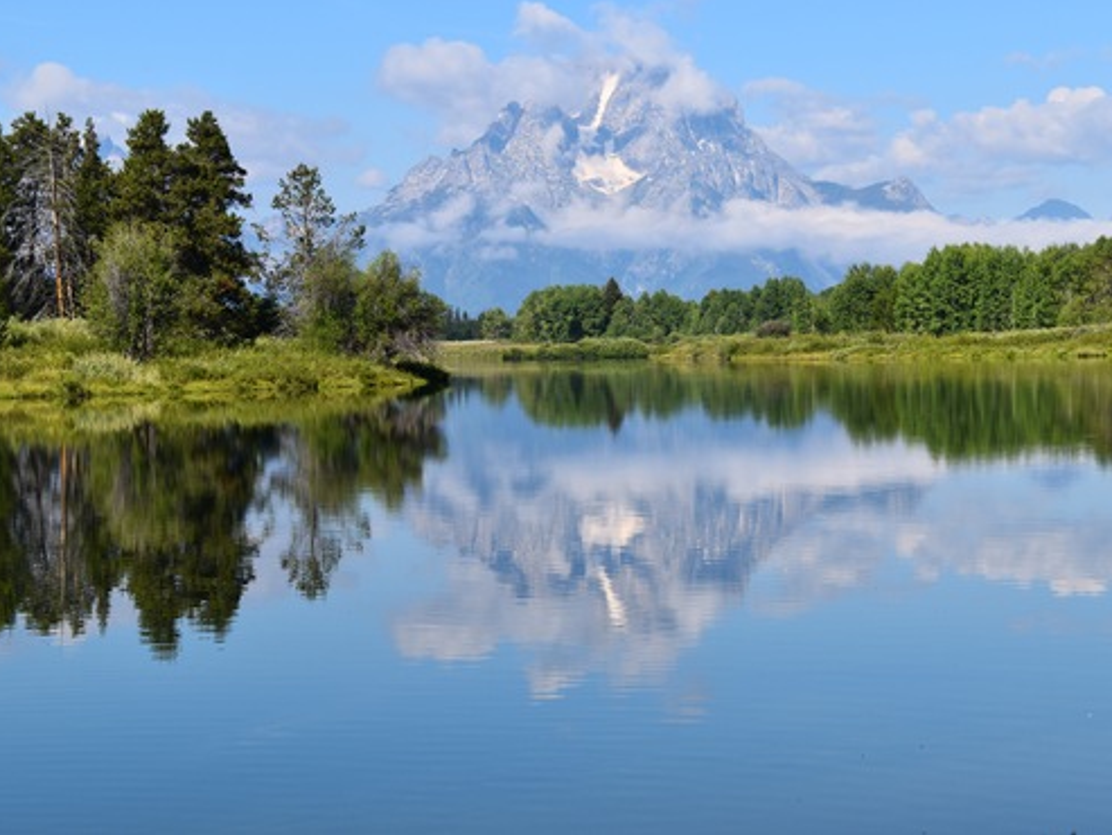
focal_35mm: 95
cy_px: 416
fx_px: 3053
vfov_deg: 15.6
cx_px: 625
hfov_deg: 20.6
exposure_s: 1/250
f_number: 8
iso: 100
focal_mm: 58
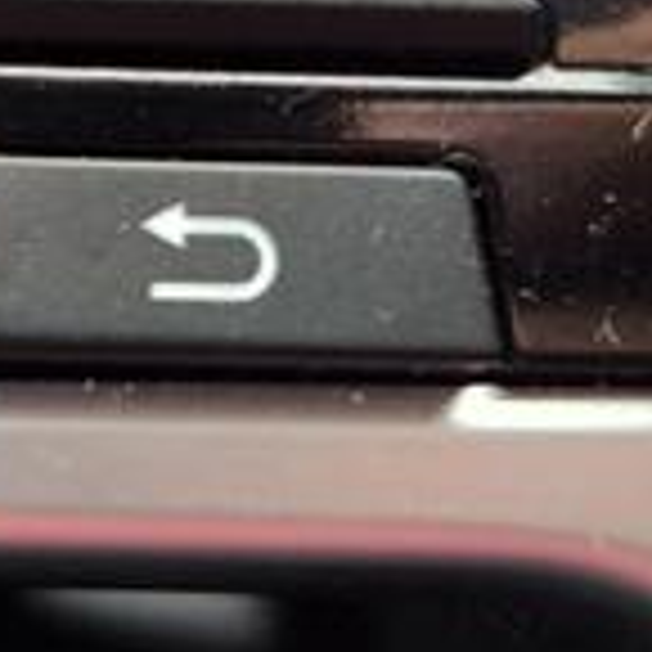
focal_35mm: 90
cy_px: -234
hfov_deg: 18.0
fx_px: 1918
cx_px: -207
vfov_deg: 17.8
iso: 394
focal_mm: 5.56
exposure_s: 1/60
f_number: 1.88
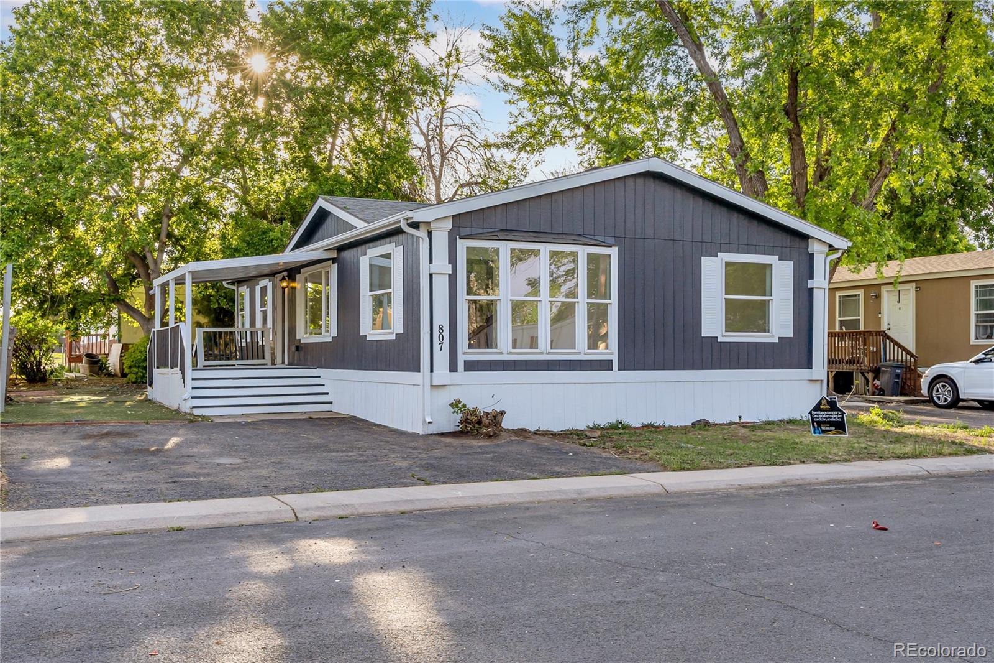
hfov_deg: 57.2
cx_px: 497
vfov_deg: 40.0
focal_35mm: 33
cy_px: 332
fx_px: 911
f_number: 10
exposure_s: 1/100
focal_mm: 22
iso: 320
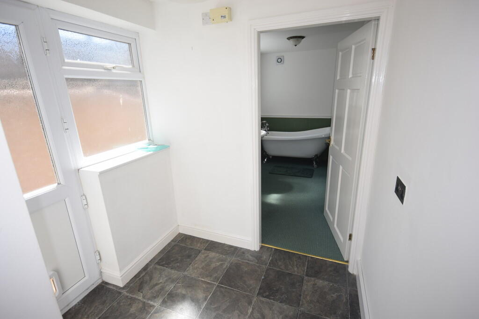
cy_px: 160
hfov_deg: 92.4
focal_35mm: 17
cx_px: 240
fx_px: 230
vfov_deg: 69.7
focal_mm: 11.5
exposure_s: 1/125
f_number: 5.6
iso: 110
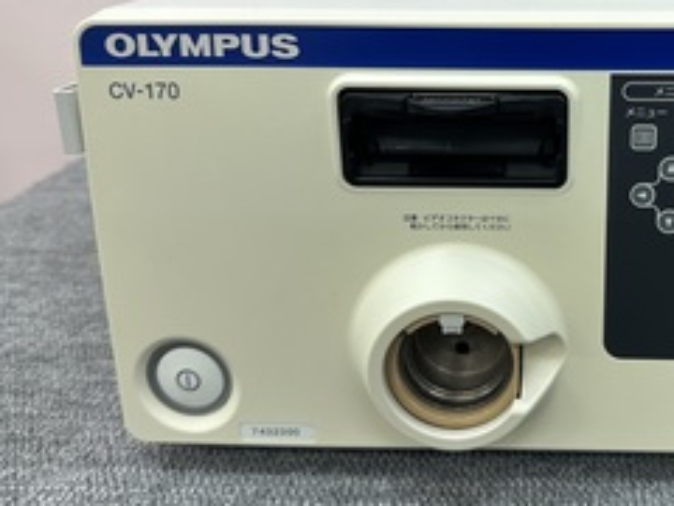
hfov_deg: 44.7
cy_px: 174
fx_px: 779
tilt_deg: -19.4
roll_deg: +0.4
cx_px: 531
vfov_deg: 35.7
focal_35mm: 40
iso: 64
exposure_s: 1/120
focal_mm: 6.86
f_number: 1.78
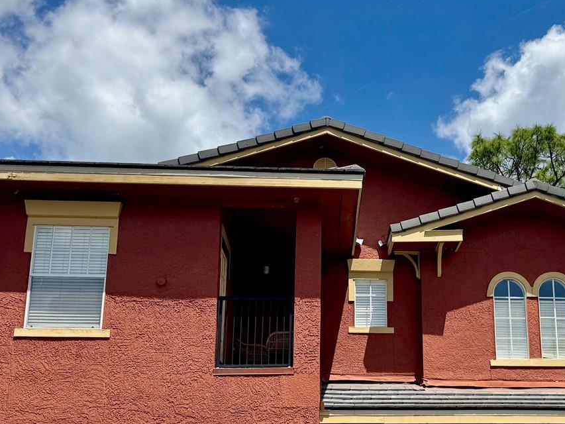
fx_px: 735
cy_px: 317
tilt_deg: +13.6
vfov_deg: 31.6
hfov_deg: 41.5
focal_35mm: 45
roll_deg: +0.5
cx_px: 382
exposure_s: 1/5348
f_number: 1.78
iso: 80
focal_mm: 6.76
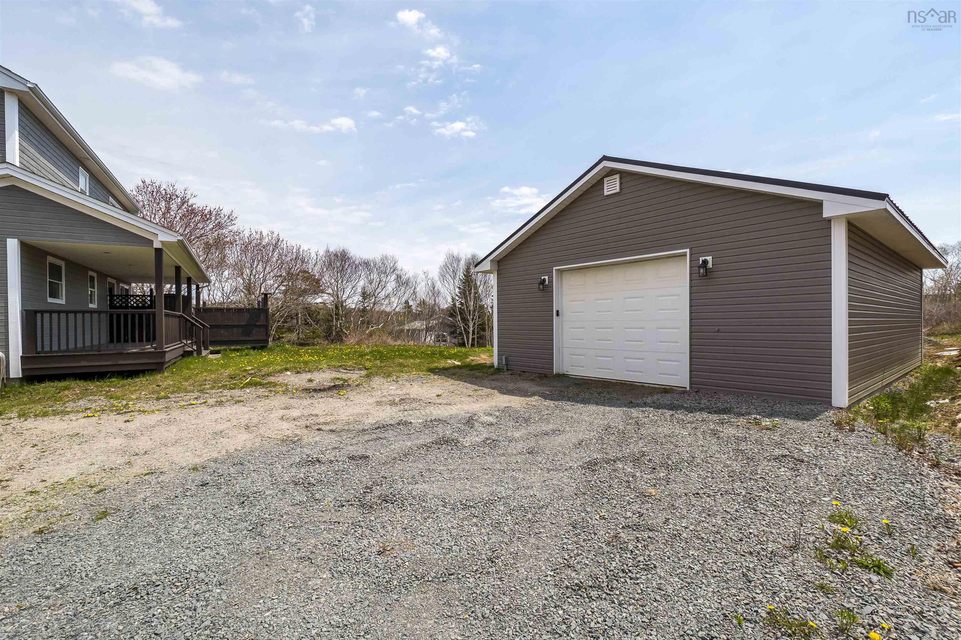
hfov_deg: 100.4
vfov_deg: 77.3
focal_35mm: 15
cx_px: 480
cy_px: 320
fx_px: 400
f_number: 6.3
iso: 400
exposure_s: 1/2500
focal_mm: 10
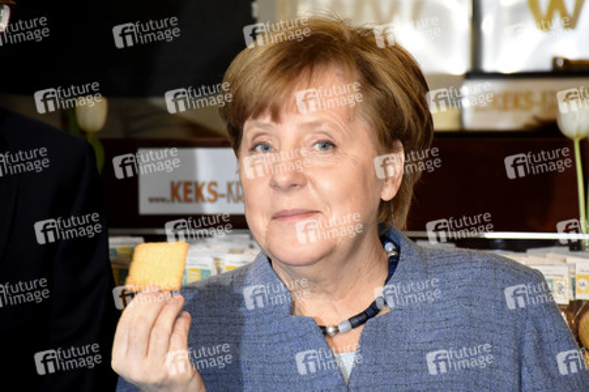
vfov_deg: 6.5
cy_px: 196
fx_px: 3433
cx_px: 294
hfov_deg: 9.8
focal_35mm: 210
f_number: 6.3
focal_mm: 140
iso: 1600
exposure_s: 1/60
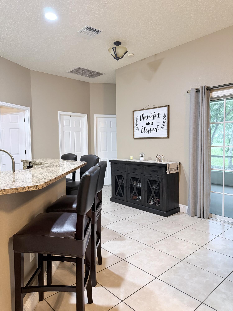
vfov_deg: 71.6
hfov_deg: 56.8
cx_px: 116
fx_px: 215
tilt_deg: -3.8
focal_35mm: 24
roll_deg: +0.8
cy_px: 156
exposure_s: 1/60
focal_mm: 6.76
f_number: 1.78
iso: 500
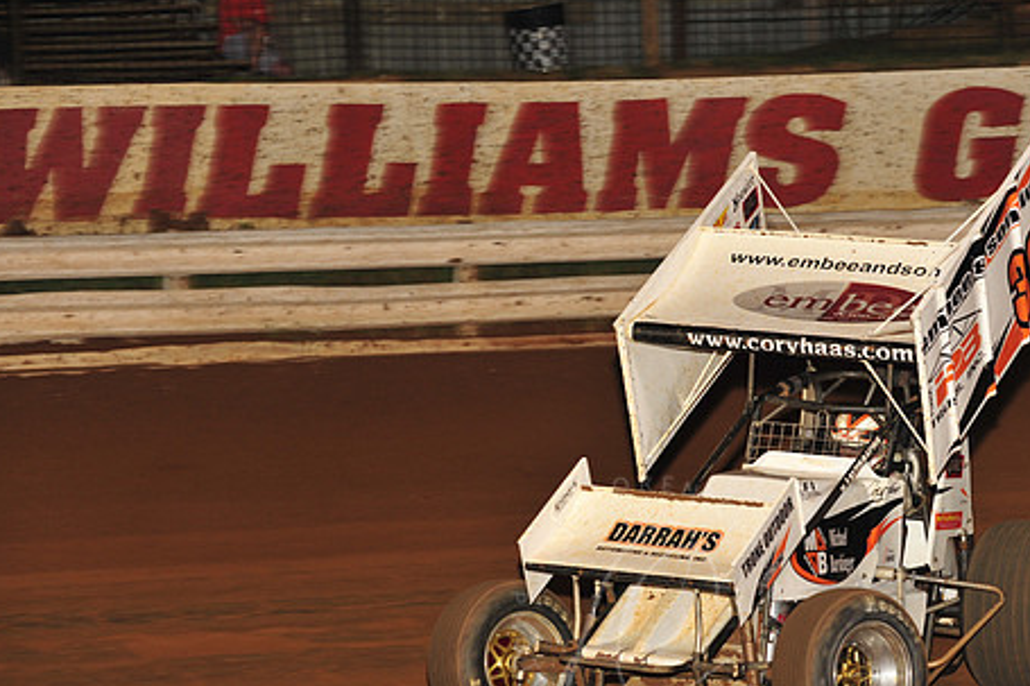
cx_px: 645
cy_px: 403
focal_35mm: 172
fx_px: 4919
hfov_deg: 11.9
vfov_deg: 8.0
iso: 1000
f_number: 6.3
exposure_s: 1/320
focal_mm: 135
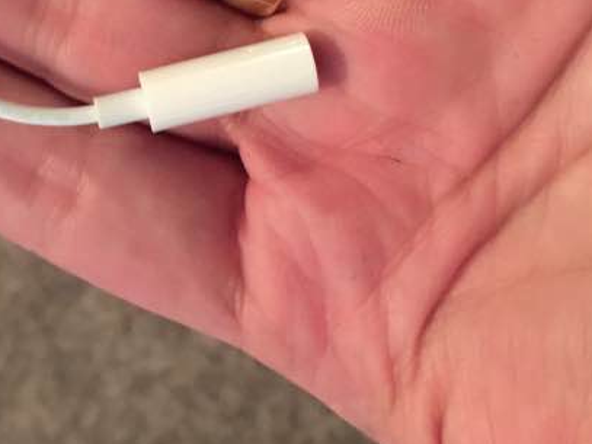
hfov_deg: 32.7
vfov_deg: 25.4
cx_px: 100
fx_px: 975
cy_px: 119
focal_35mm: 57
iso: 100
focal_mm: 4.15
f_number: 2.2
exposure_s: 1/4
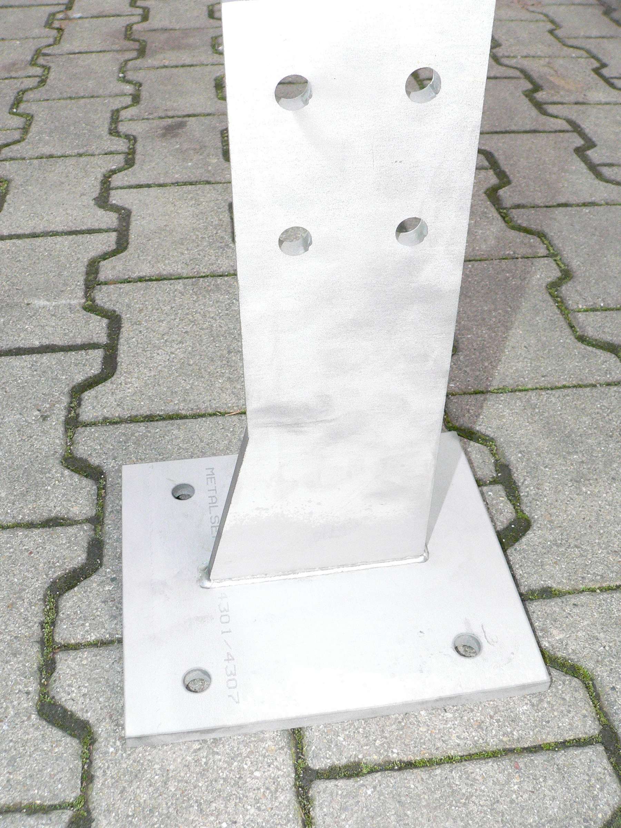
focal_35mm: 36
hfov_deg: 39.7
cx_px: 310
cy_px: 414
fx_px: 861
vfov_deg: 51.4
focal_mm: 6
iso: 400
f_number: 4
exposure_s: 1/400
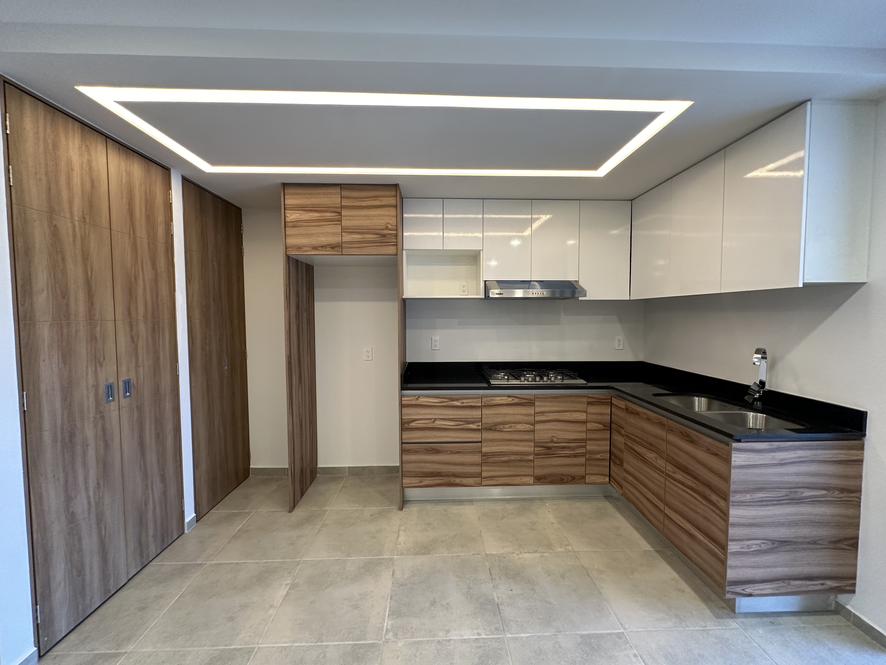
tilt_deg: -2.4
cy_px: 332
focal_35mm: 14
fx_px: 358
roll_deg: +0.1
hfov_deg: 102.1
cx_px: 443
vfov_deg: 85.7
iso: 200
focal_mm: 2.22
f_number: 2.2
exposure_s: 1/60
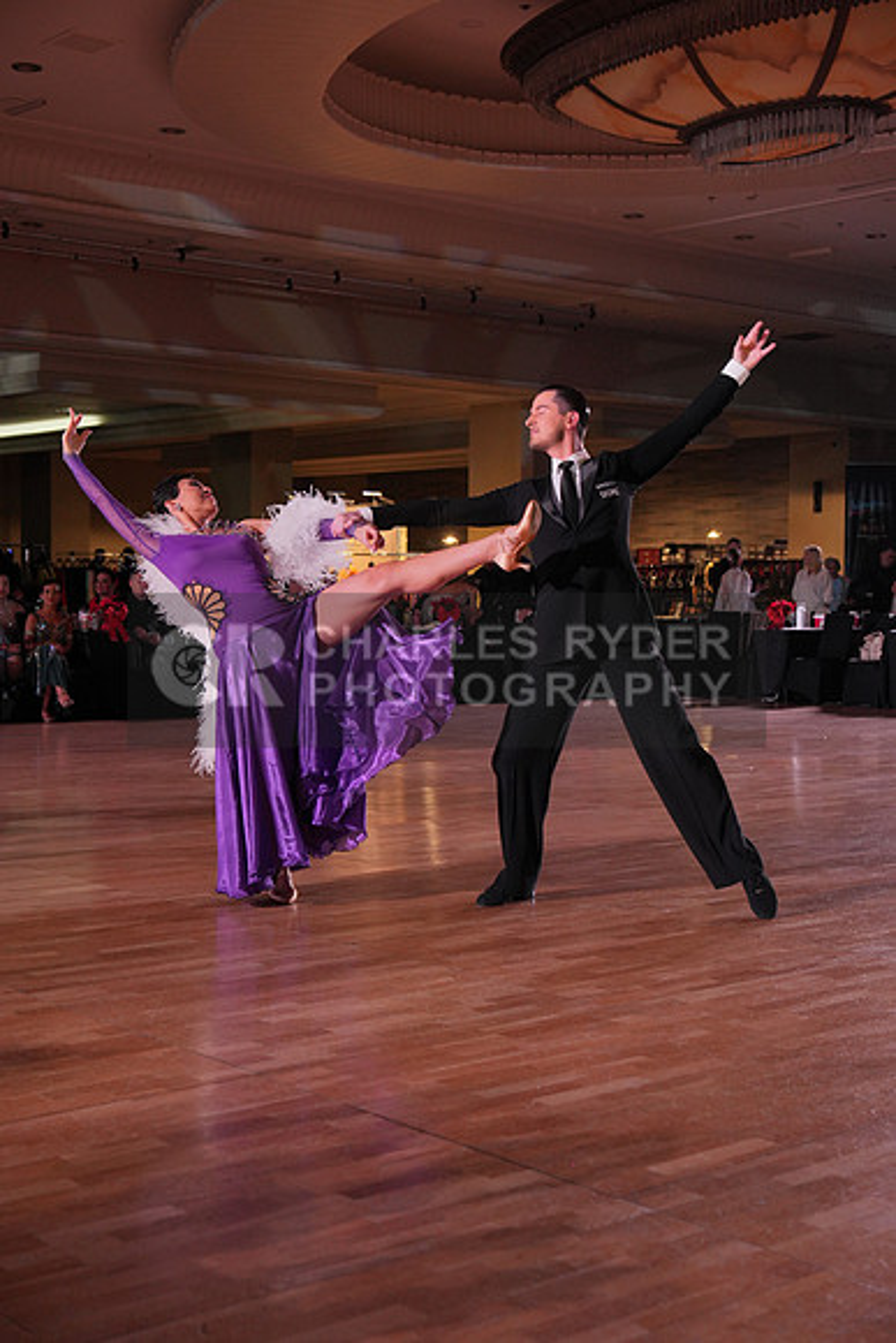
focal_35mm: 50
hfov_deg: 27.0
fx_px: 1865
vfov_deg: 39.6
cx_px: 448
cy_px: 672
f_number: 4
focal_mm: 50
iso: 1250
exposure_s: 1/500
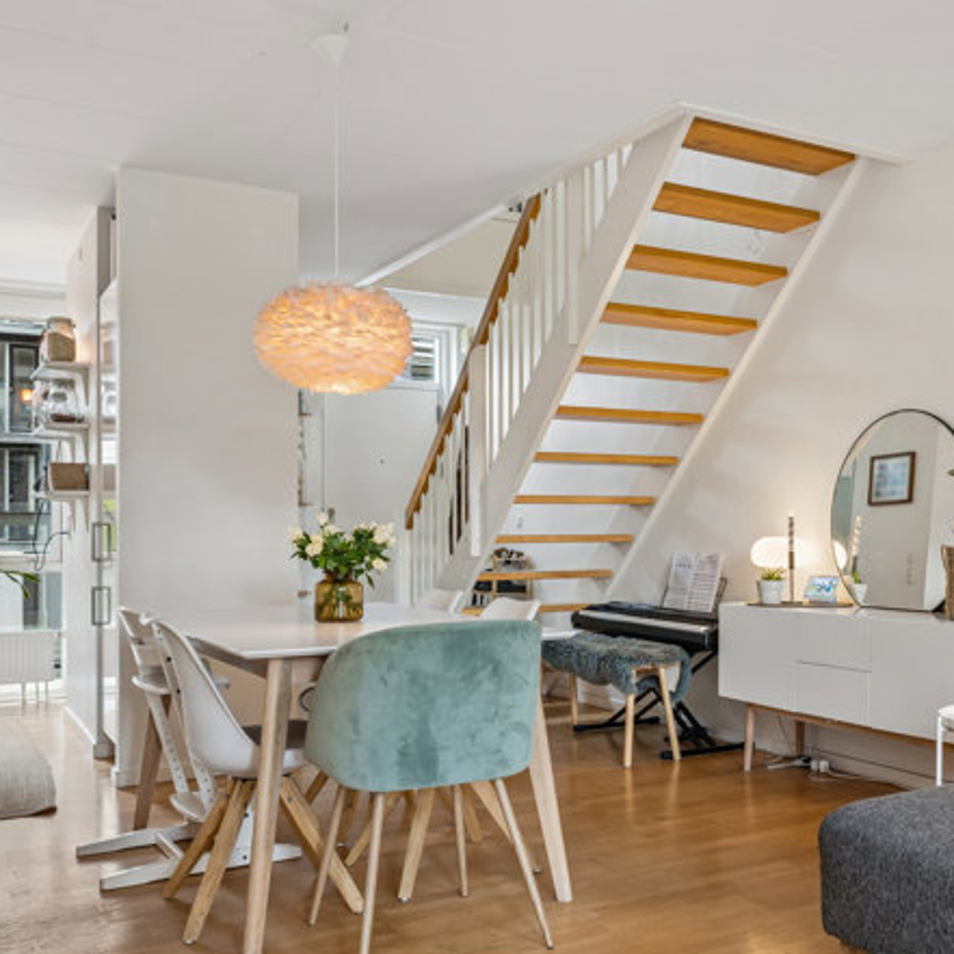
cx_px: 716
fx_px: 1154
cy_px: 522
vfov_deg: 44.9
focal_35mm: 37
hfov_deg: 43.5
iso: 160
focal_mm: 24
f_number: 8
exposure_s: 1/2
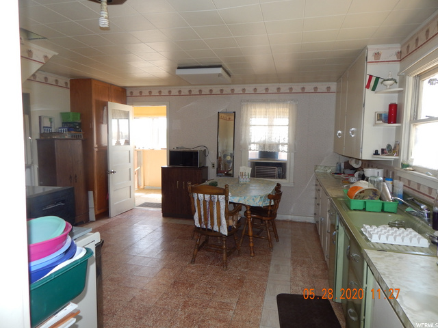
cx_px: 219
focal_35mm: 23
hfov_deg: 73.9
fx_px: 291
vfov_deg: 58.9
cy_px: 164
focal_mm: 4
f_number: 3
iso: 125
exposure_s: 1/60
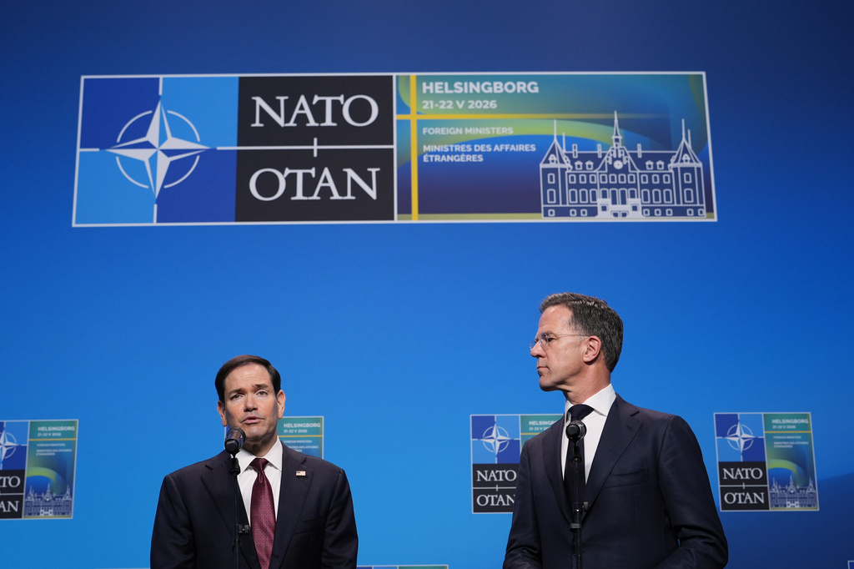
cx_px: 427
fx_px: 1304
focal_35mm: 55
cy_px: 284
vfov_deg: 24.6
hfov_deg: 36.3
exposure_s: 1/500
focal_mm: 55
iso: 640
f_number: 4
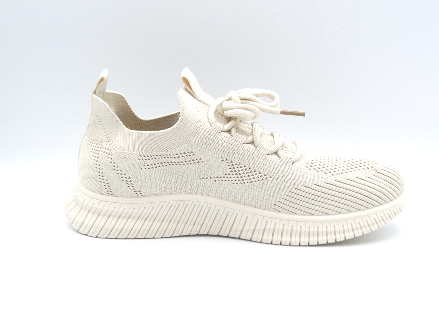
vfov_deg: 30.3
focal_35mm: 48
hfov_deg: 39.7
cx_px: 220
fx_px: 609
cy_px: 165
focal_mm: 4.8
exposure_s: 1/200
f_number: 4.5
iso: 100
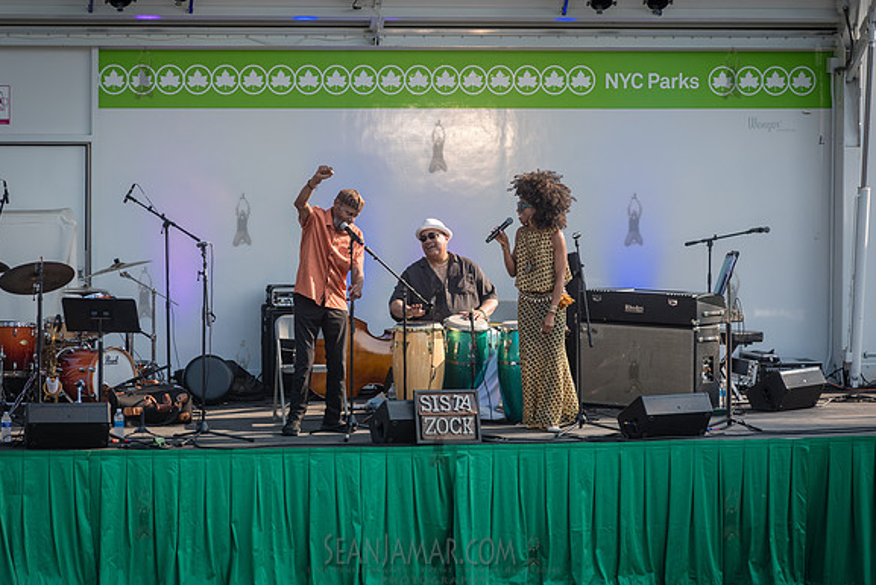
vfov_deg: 8.7
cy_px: 292
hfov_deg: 13.0
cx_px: 437
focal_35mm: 158
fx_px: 3845
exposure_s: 1/500
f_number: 4.5
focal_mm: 155
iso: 200
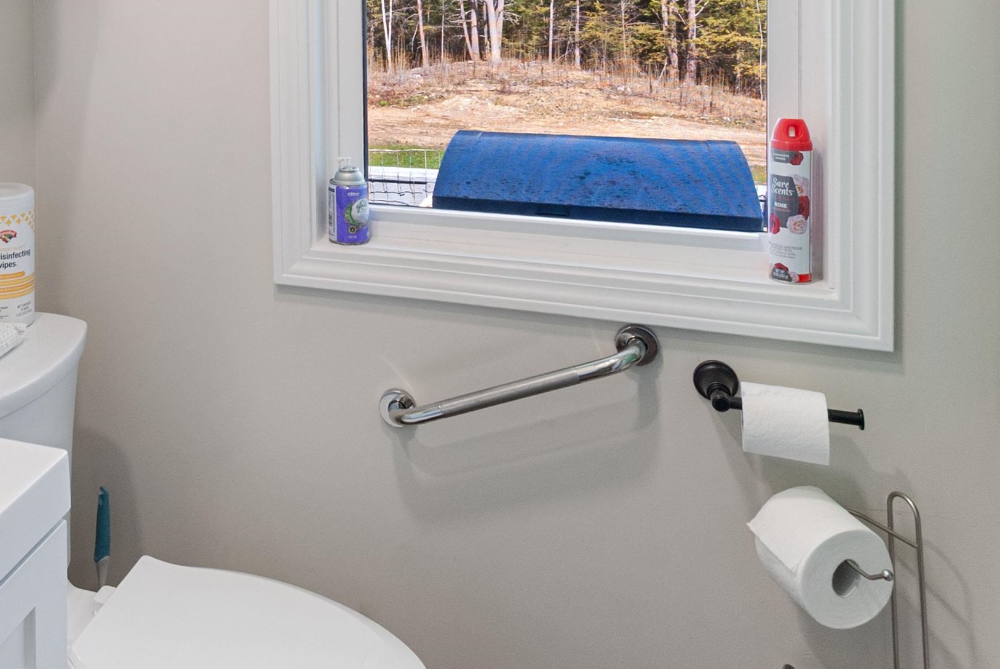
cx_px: 159
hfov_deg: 51.2
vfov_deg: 36.4
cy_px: 57
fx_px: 945
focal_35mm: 34
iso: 200
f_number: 10
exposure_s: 1/6
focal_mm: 12
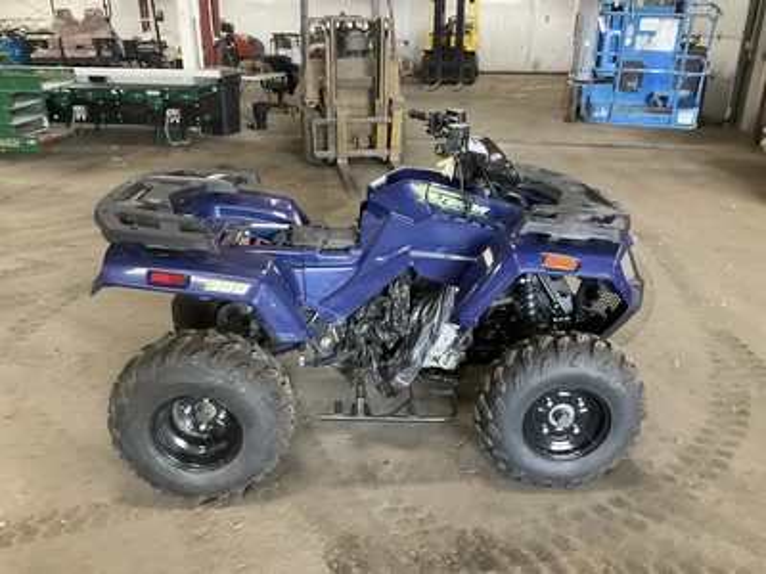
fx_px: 642
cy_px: 287
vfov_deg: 48.2
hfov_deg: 61.7
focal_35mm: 29
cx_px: 383
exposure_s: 1/60
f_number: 1.8
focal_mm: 3
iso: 250
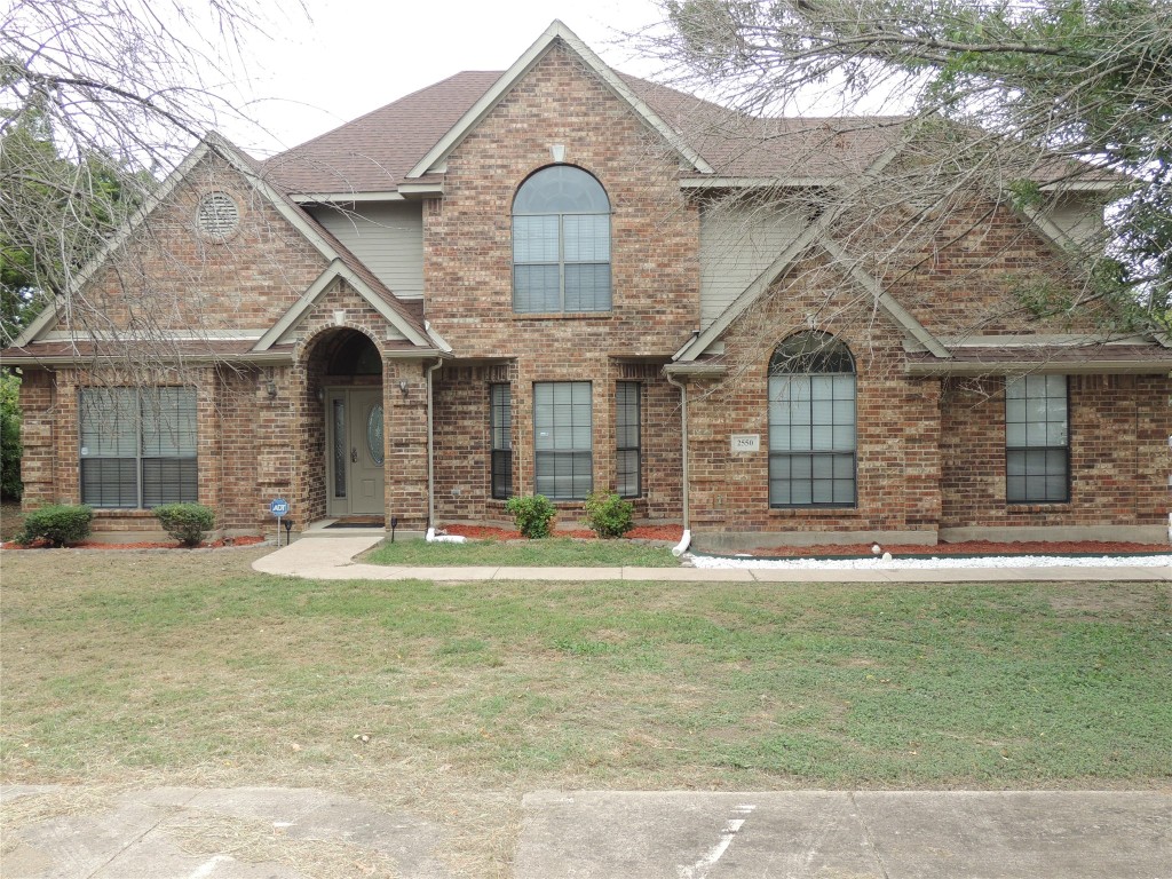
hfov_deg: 55.4
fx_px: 1117
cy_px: 440
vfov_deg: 42.9
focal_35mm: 33
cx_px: 586
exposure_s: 1/50
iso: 100
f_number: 3.2
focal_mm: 5.8
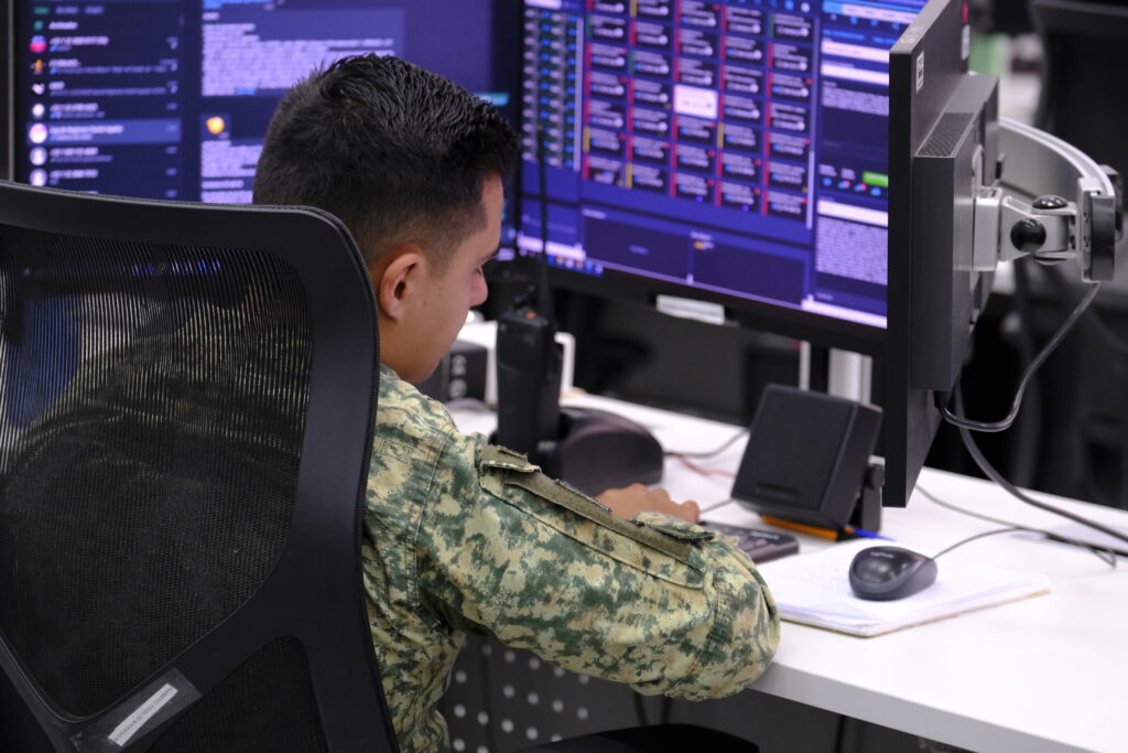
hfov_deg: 18.3
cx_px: 564
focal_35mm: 112
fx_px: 3510
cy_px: 376
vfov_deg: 12.2
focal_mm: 74.4
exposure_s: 1/60
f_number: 2.8
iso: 1250
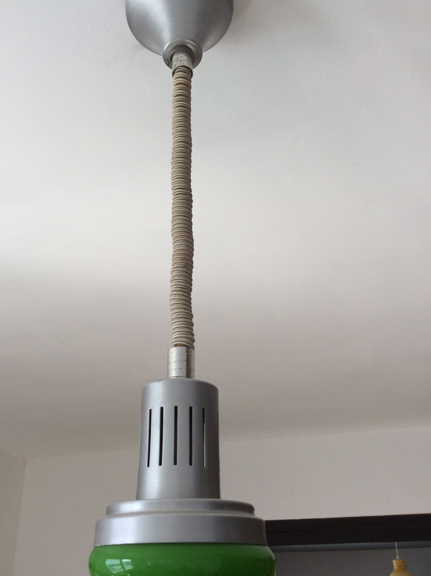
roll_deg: +0.5
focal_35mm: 36
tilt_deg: +28.3
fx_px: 599
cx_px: 190
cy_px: 260
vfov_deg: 51.3
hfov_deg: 39.5
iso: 32
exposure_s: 1/140
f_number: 2.4
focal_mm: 3.3
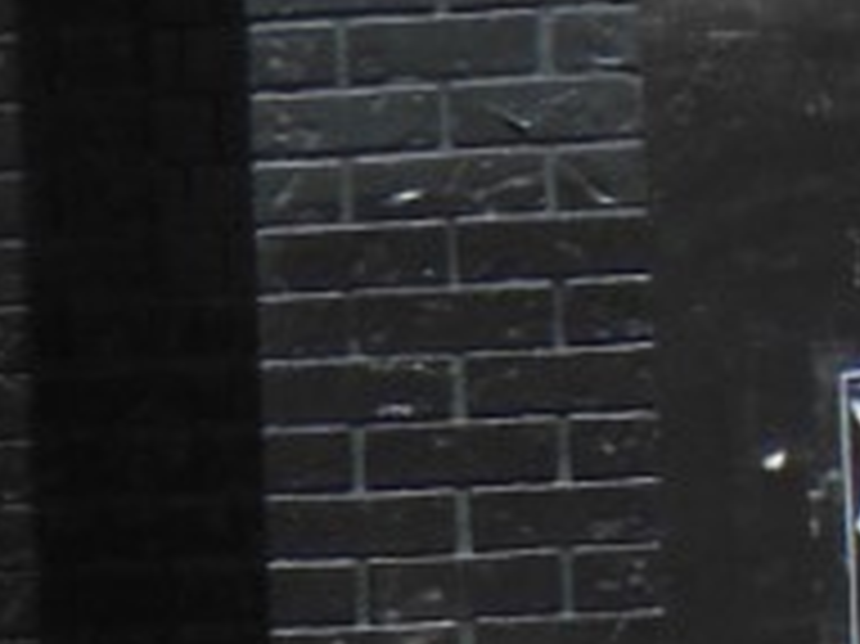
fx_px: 33245
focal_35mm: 1339
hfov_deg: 1.5
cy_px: -878
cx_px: 2058
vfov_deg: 1.1
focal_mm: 45
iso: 125
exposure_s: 1/320
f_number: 5.8
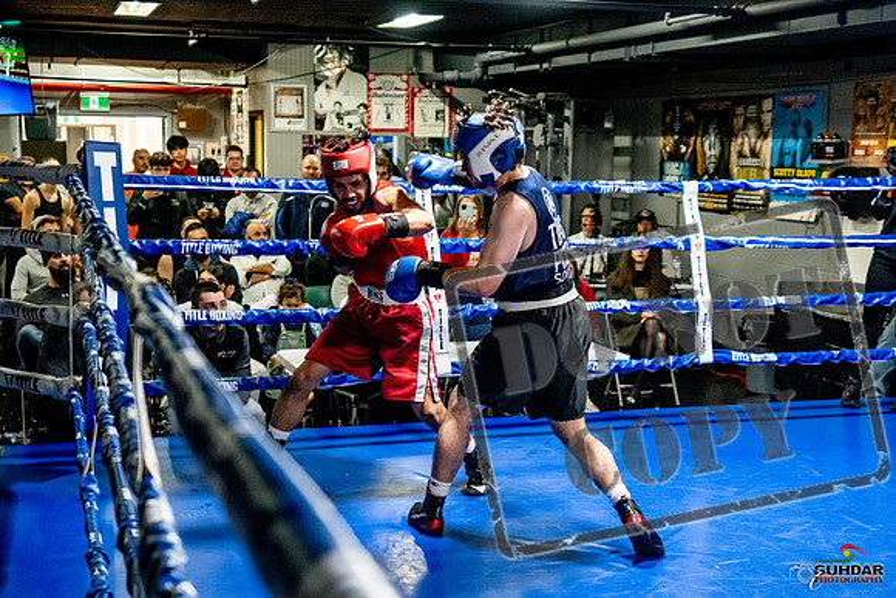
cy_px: 299
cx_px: 448
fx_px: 1294
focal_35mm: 52
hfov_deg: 38.2
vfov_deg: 26.0
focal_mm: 35
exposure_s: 1/800
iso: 5000
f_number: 2.8
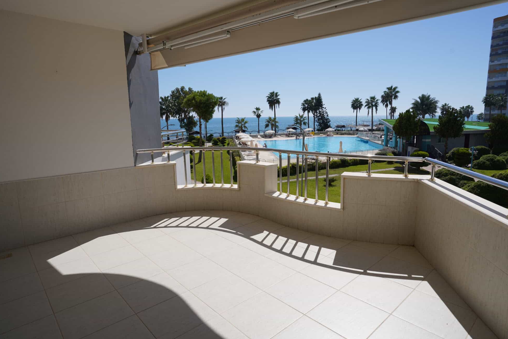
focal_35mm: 21
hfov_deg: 81.2
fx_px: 296
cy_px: 167
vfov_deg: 59.5
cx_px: 264
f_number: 8
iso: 100
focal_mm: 20
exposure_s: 1/640
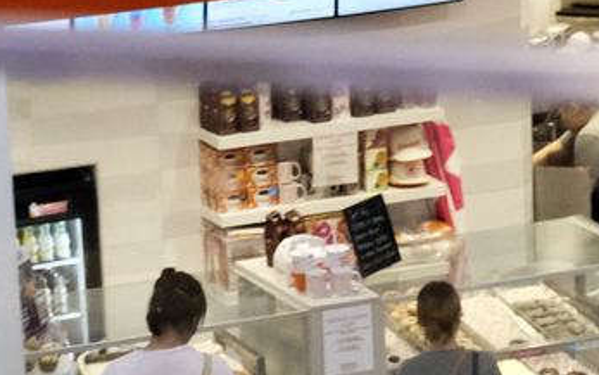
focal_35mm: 291
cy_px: 655
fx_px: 4751
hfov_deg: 7.2
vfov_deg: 4.5
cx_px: 186
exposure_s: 1/280
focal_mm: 35
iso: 3200
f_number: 4
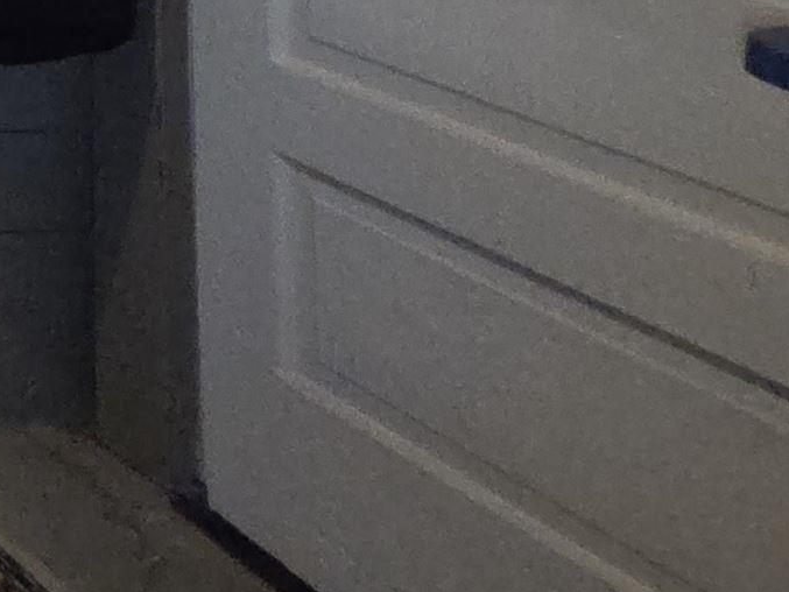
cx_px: -906
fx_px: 1345
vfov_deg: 18.2
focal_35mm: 59
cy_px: -542
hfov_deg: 17.6
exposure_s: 1/60
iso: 400
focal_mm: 2.2
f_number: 2.2
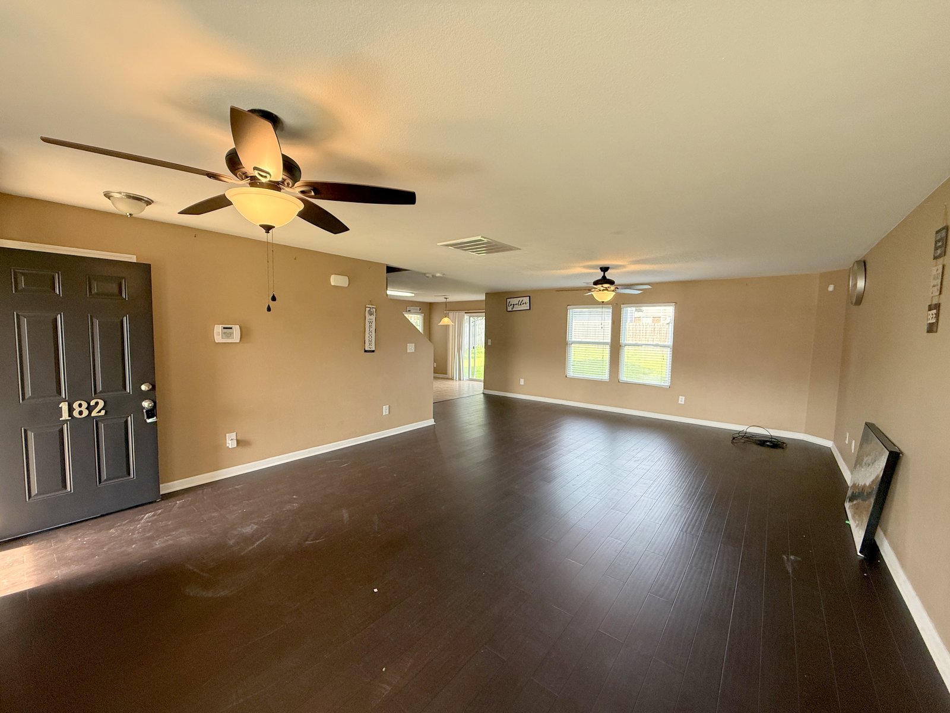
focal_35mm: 14
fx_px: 384
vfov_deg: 85.7
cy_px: 356
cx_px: 475
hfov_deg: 102.1
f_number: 2.2
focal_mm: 2.22
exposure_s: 1/99
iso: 160
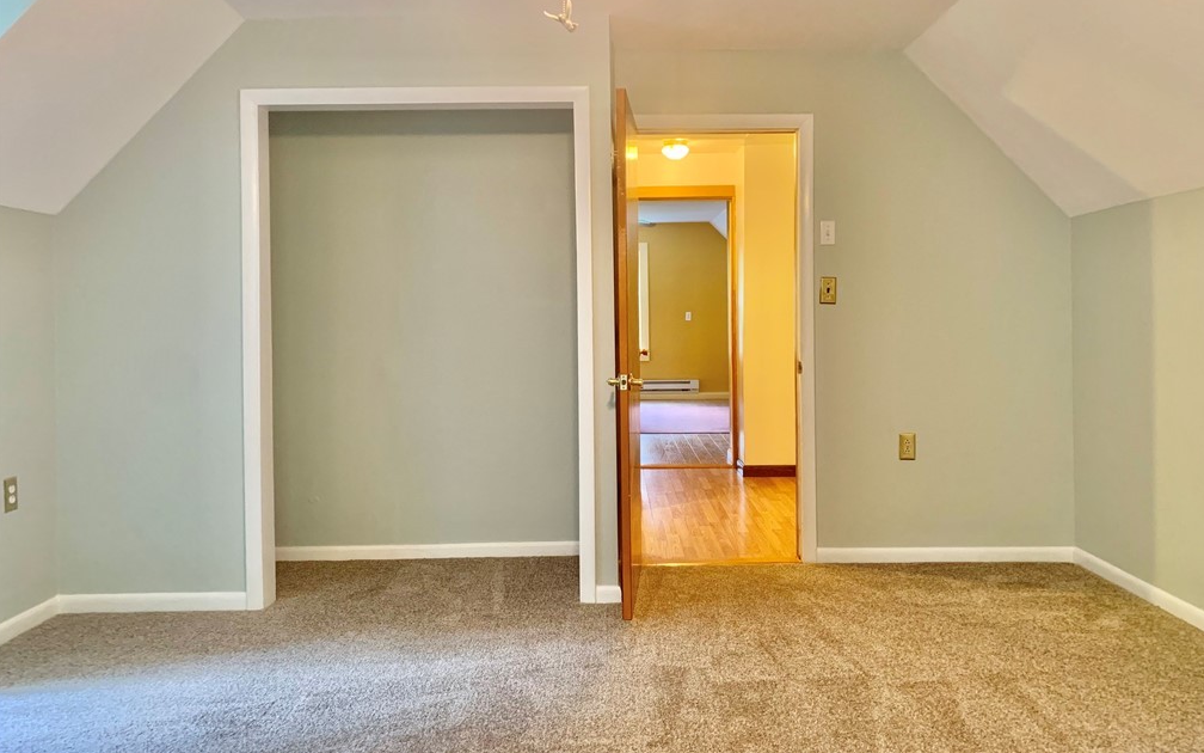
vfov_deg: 44.5
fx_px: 919
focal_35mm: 28
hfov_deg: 66.5
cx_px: 604
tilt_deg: -0.7
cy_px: 330
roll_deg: -0.3
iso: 250
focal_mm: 4.25
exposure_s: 1/60
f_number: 1.8
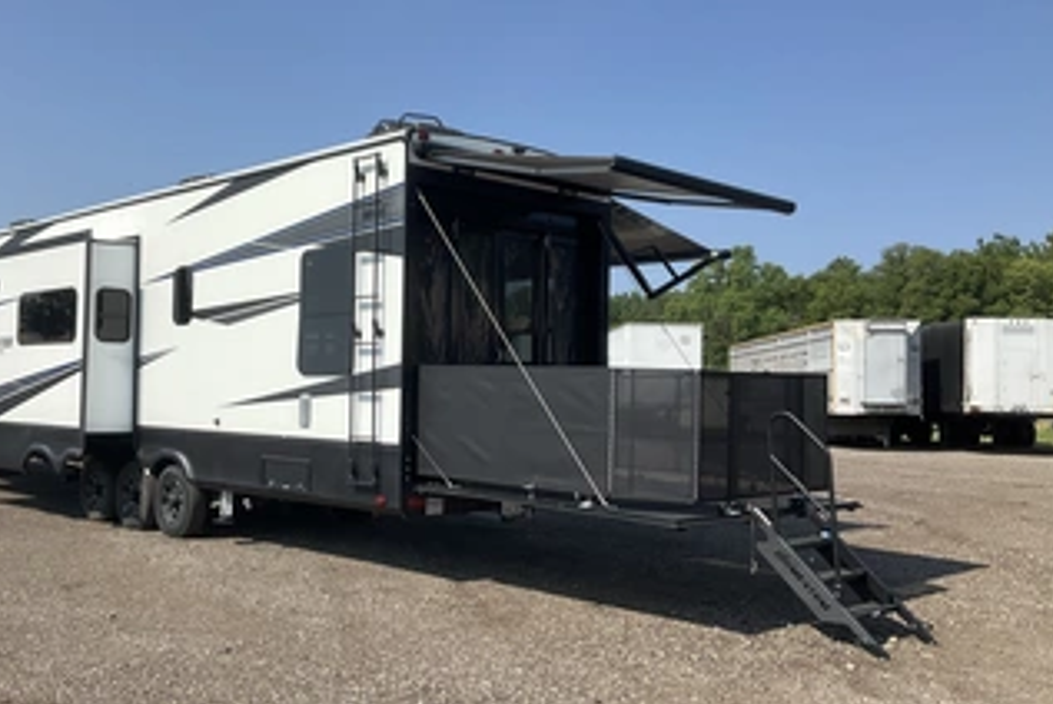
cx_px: 425
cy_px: 362
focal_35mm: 38
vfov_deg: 35.1
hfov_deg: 50.4
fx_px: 1112
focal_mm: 3
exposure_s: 1/2227
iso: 25
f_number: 1.8
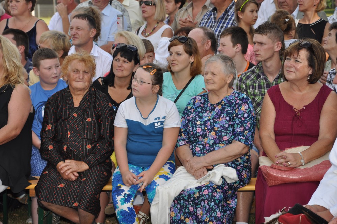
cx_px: 168
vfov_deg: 8.7
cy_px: 112
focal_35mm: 158
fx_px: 1472
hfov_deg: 13.1
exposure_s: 1/200
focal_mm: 105
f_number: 8
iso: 200
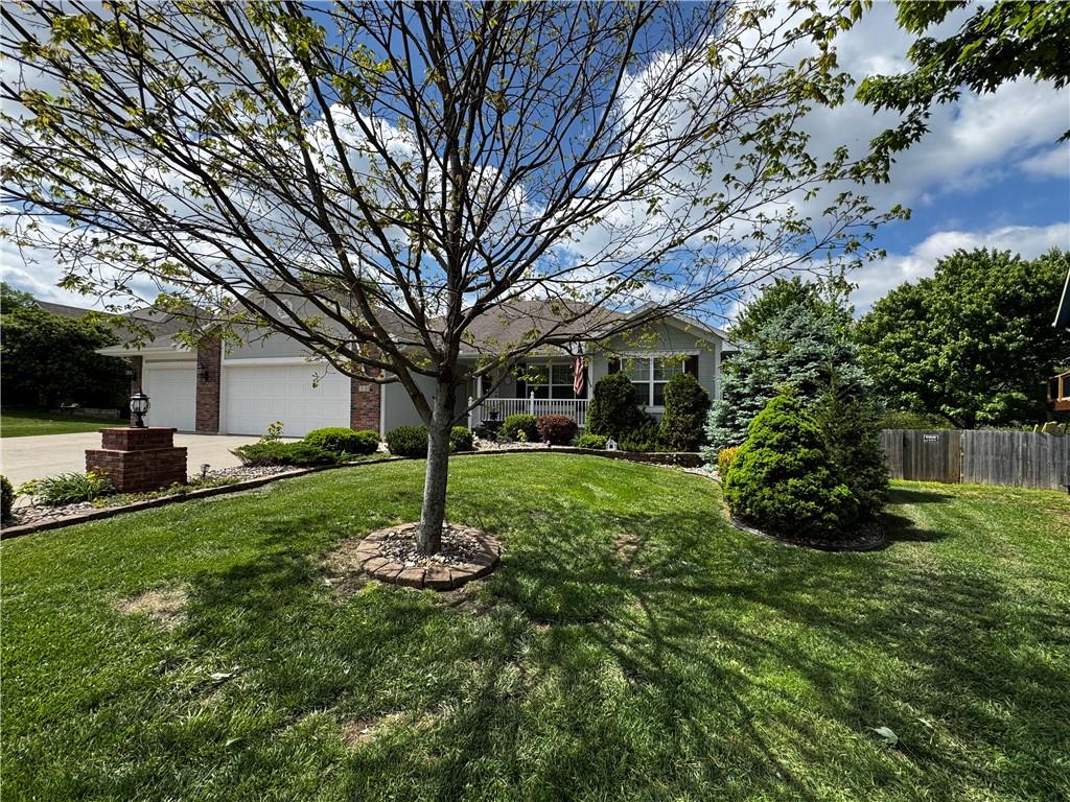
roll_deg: -0.9
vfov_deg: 85.7
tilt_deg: +0.9
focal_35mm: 14
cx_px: 535
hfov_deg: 102.1
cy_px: 401
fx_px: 433
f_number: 2.2
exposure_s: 1/1536
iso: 50
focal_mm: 2.22
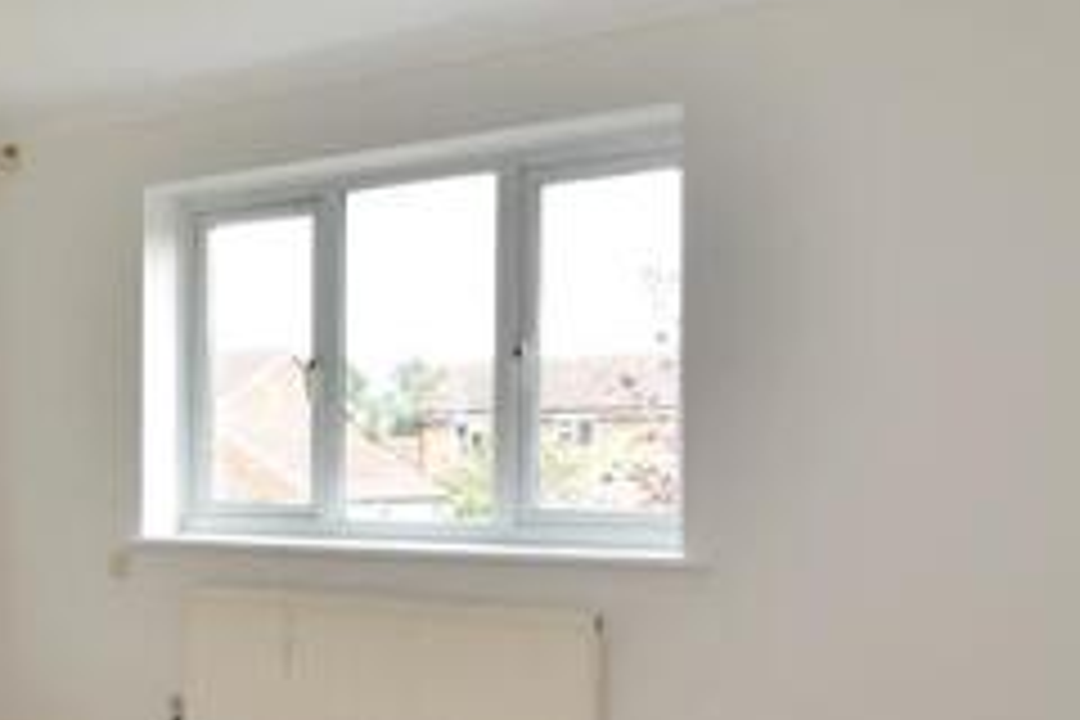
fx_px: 1230
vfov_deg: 32.4
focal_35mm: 41
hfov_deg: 44.0
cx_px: 144
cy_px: 475
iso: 160
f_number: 7.1
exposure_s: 1/25
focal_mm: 10
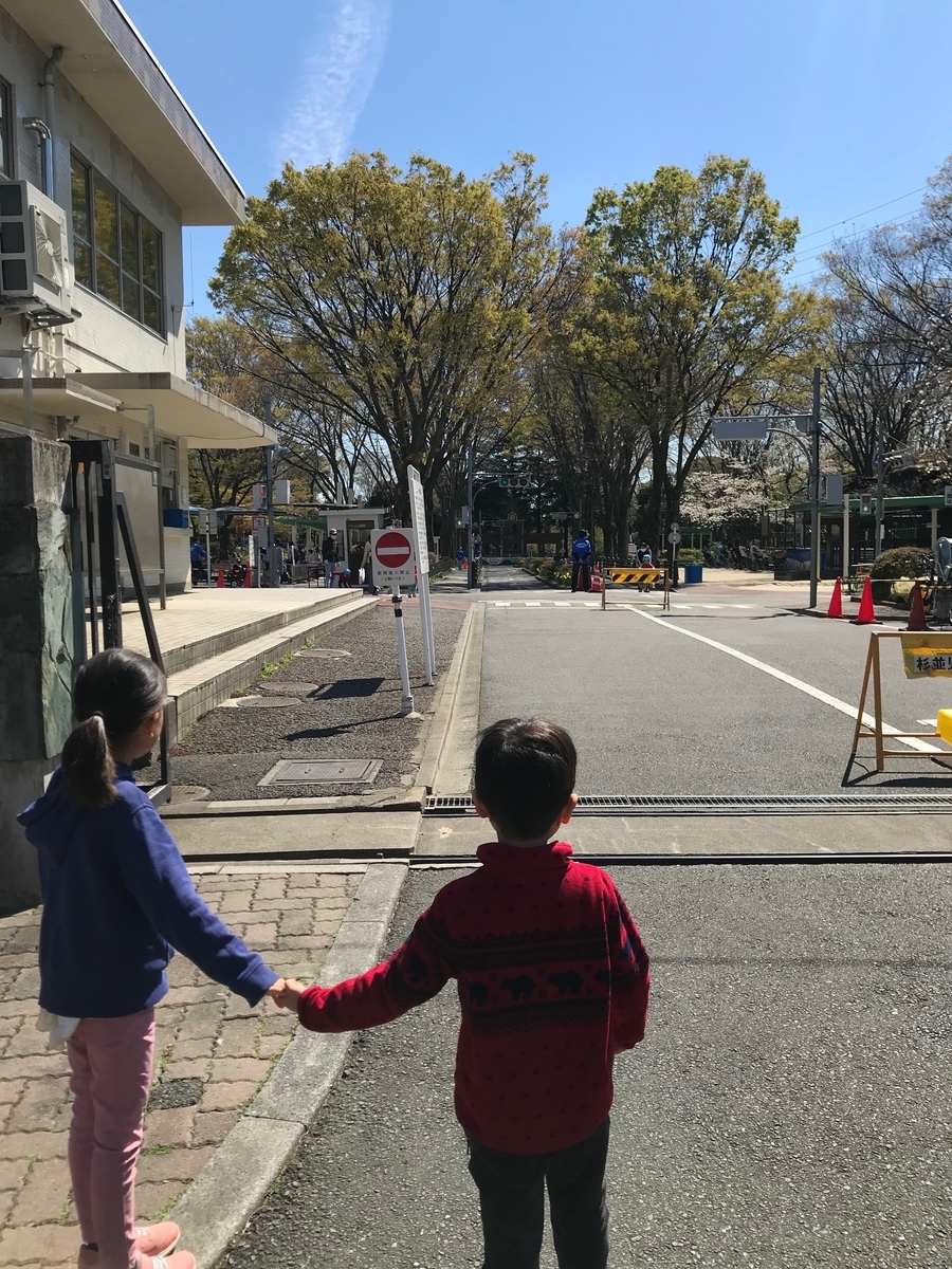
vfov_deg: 63.4
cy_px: 634
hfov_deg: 49.7
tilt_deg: -3.4
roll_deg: -0.5
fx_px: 1027
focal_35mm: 28
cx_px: 476
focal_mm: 3.99
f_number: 1.8
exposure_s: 1/2128
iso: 20
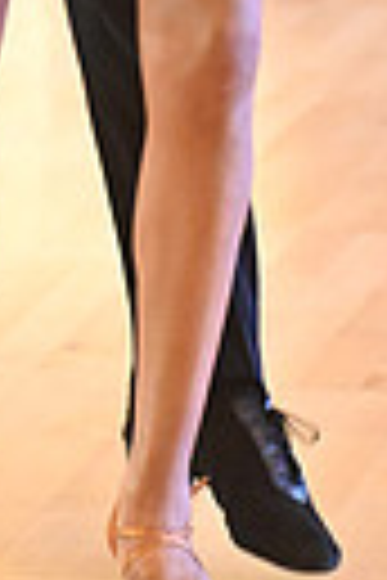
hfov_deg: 3.2
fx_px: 6901
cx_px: 11
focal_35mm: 428
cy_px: -477
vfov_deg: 4.8
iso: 8000
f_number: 4.5
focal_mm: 95
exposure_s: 1/400
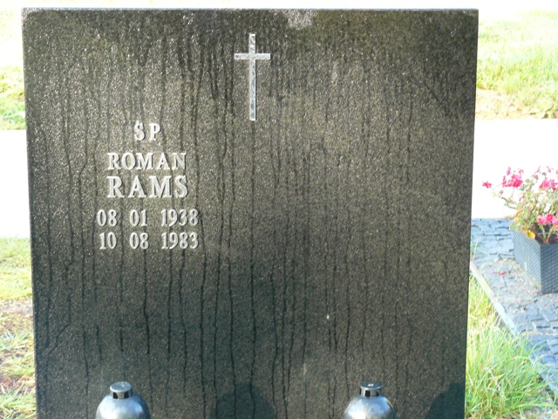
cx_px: 279
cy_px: 210
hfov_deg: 22.8
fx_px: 1386
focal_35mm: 86
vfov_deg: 17.2
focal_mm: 14.3
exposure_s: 1/30
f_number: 3.6
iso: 125
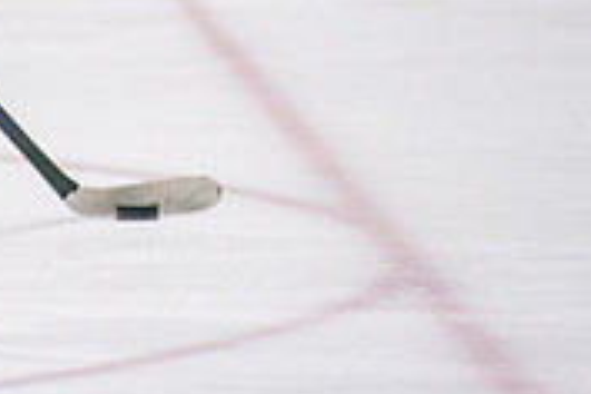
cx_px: -282
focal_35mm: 780
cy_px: -209
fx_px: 12804
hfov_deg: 2.6
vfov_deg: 1.8
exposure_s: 1/640
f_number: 2.8
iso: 500
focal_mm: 160
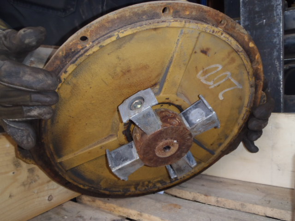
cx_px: 148
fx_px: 239
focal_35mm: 28
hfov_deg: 63.4
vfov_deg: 49.7
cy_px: 110
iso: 100
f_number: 3.5
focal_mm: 5
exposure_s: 1/30
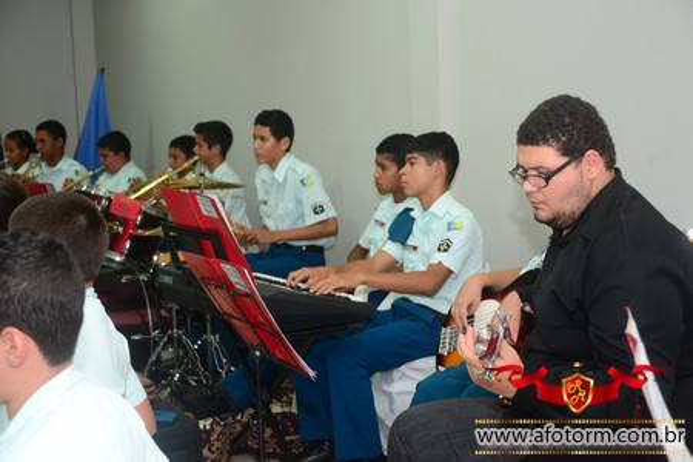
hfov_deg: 30.5
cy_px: 231
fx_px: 1270
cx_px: 346
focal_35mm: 66
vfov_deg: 20.6
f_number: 4.5
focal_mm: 44
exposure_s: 1/80
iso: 1600
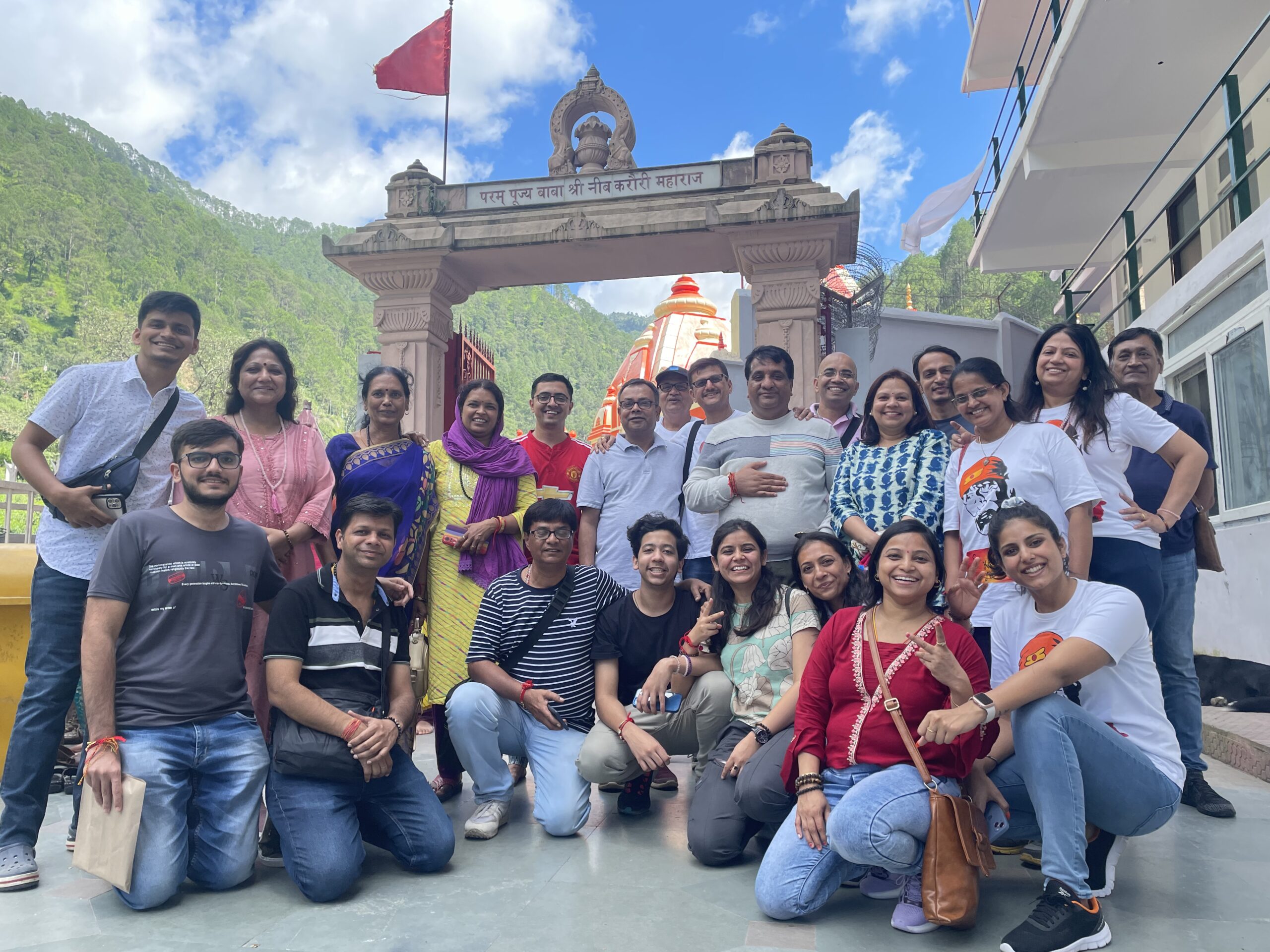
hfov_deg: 67.3
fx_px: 954
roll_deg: +0.0
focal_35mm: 26
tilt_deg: +6.7
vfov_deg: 53.1
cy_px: 476
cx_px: 635
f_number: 1.6
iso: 32
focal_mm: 4.2
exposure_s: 1/666
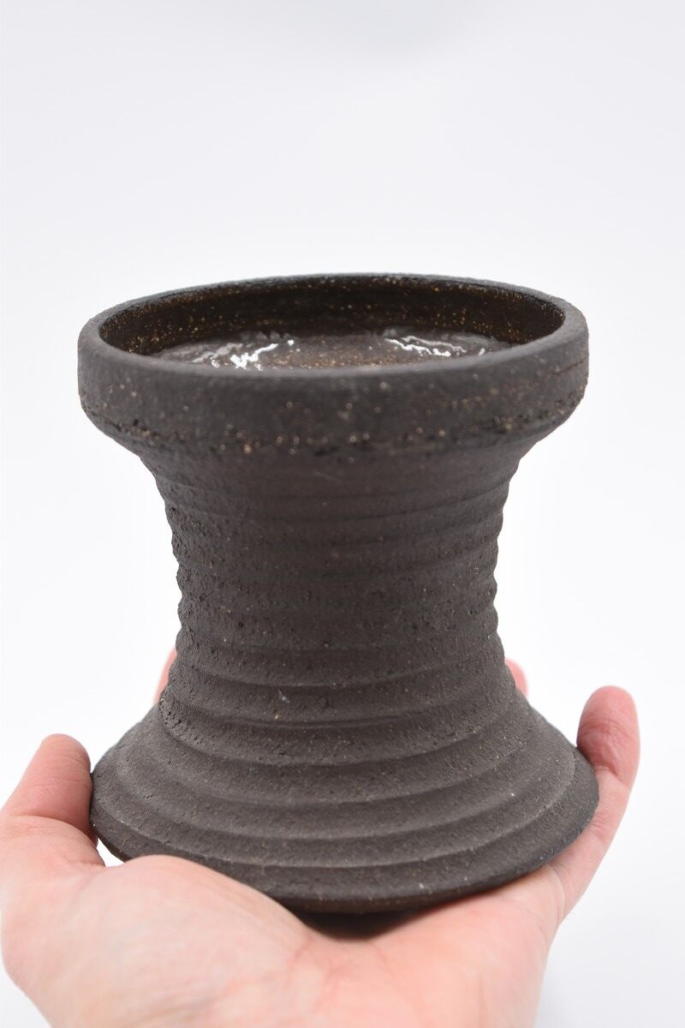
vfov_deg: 26.0
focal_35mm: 78
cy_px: 514
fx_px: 2226
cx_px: 342
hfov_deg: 17.5
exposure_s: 1/125
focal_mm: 52
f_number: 5.6
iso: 320
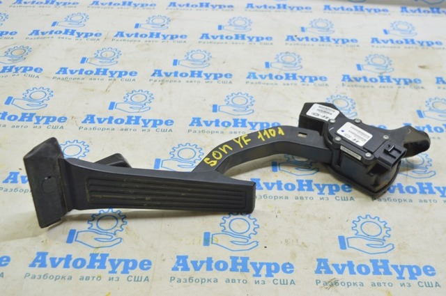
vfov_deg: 29.8
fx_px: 557
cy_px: 148
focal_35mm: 45
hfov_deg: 43.7
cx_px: 223
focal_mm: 30
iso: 400
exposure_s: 1/20
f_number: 5.6
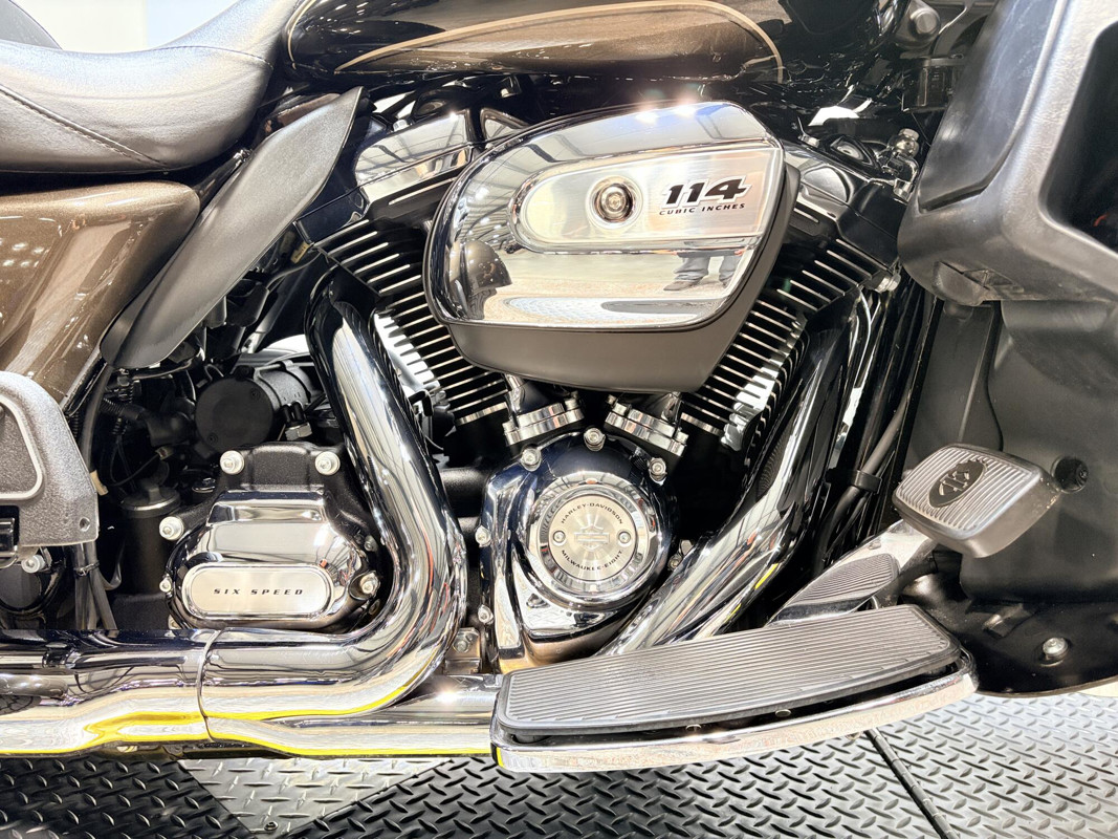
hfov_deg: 67.3
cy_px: 420
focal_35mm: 26
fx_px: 840
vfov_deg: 53.1
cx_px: 559
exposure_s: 1/60
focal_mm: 5.96
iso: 160
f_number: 1.6
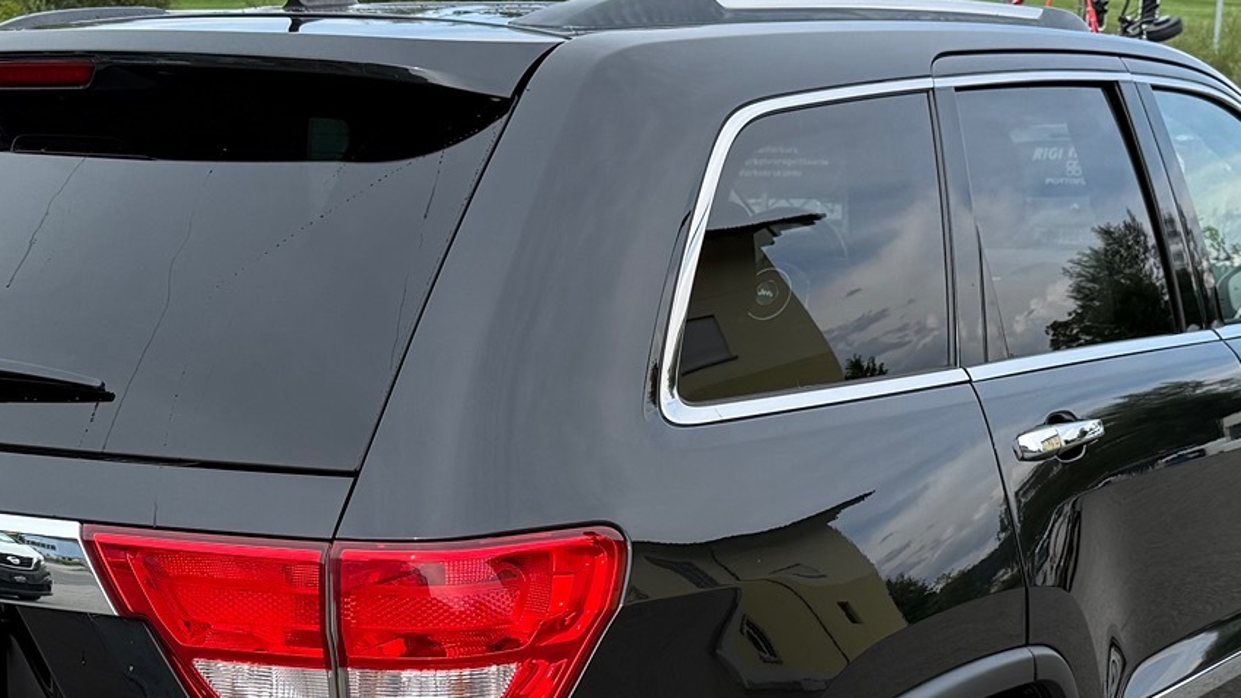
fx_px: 2040
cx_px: 660
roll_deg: -2.0
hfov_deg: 33.8
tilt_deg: -13.4
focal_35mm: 62
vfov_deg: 19.0
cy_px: 663
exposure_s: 1/1410
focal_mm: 6.76
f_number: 1.78
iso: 80
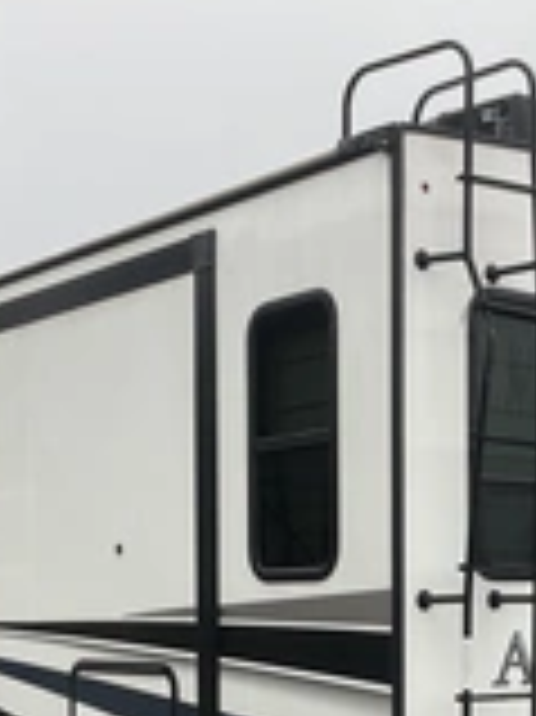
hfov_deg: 20.1
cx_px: 365
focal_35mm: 73
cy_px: 608
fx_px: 1509
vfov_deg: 26.0
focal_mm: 3
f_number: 1.8
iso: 20
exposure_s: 1/147
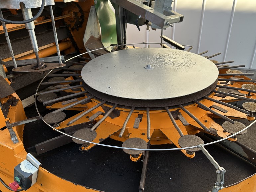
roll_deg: -0.4
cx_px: 138
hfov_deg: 56.7
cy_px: 109
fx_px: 237
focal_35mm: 32
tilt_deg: -31.5
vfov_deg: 44.1
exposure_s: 1/521
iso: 80
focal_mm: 6.86
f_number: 1.78
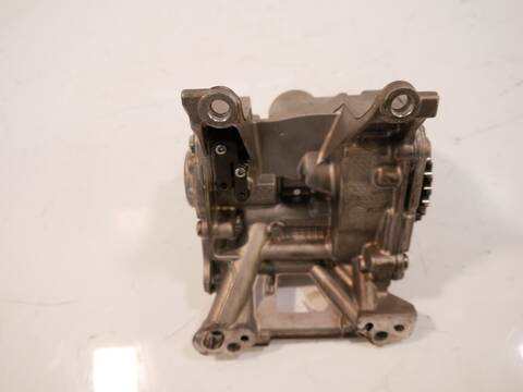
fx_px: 453
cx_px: 262
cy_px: 196
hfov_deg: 60.0
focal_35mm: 30
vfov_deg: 46.8
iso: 400
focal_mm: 15
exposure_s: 1/60
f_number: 3.5
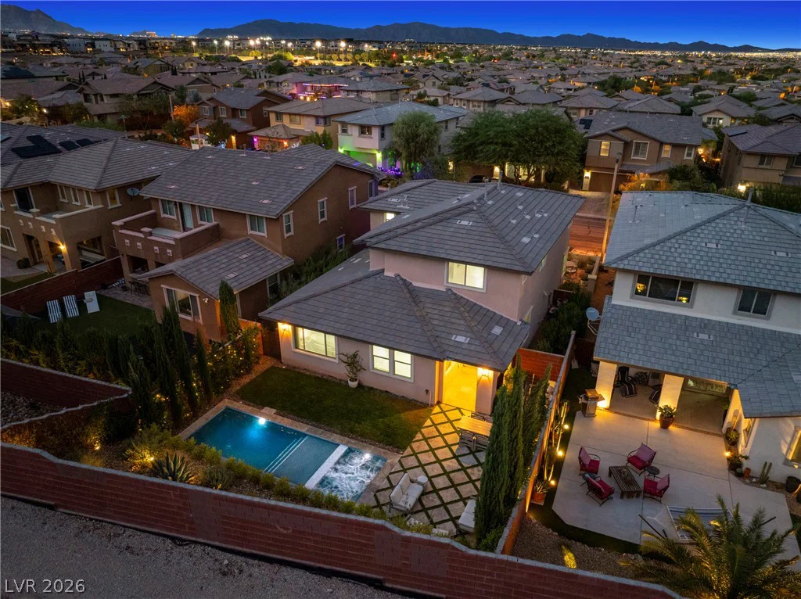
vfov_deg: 56.7
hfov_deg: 71.6
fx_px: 555
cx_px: 400
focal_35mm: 24
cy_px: 300
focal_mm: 12.29
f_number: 2.8
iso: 1180
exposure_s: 1/8
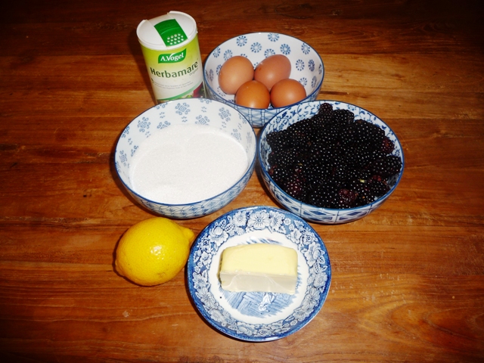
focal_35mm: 28
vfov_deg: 49.7
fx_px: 391
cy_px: 182
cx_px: 242
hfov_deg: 63.4
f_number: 3.3
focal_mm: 4.7
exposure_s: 1/30
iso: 100
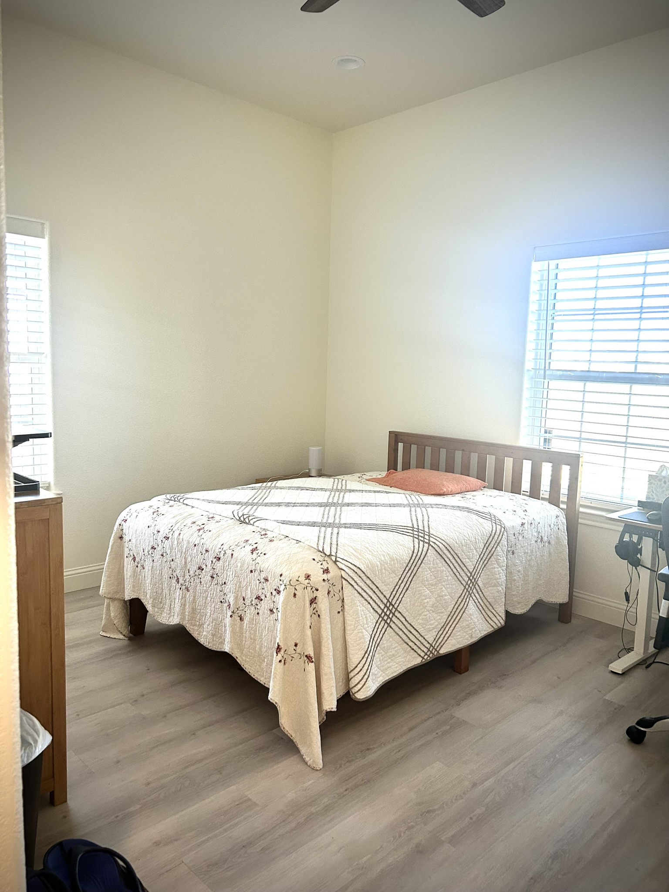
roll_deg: -2.3
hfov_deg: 53.1
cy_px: 446
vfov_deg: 67.3
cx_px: 334
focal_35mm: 26
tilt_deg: -8.2
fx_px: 670
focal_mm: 5.7
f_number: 1.5
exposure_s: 1/60
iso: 160
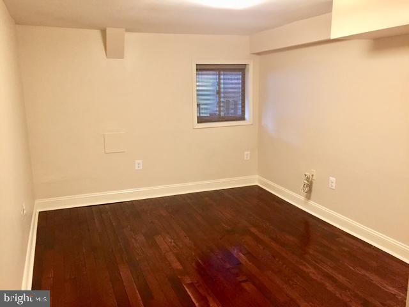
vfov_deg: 48.2
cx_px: 204
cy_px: 154
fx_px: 343
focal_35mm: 29
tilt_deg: -10.7
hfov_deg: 61.7
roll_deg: -0.8
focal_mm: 4.15
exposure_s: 1/30
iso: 200
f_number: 2.2
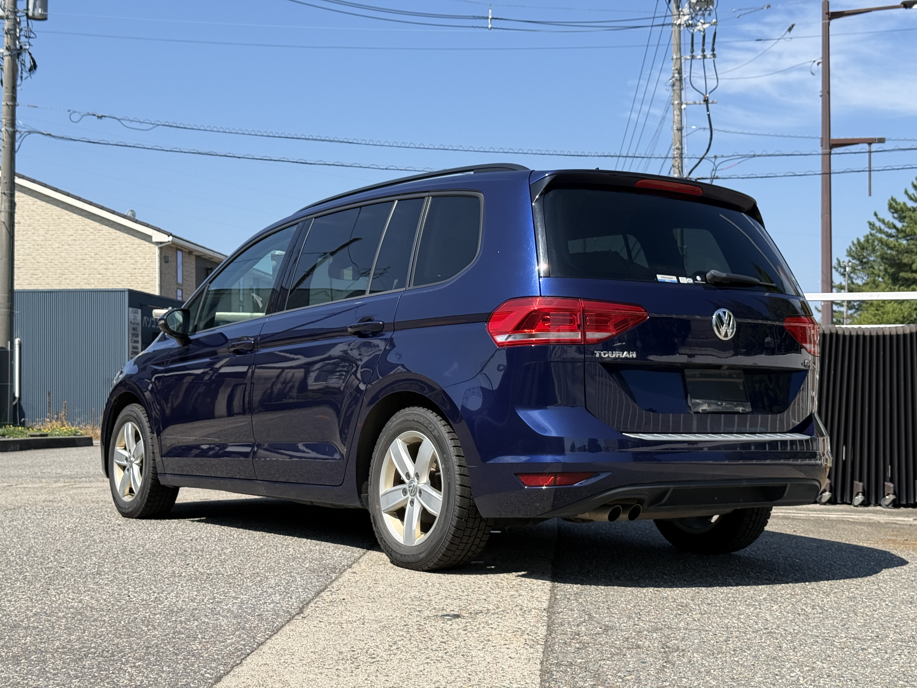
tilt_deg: +2.3
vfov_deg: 30.3
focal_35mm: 48
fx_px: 1272
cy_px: 344
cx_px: 458
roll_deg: +0.3
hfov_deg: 39.7
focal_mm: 6.76
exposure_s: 1/3891
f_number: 1.78
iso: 80
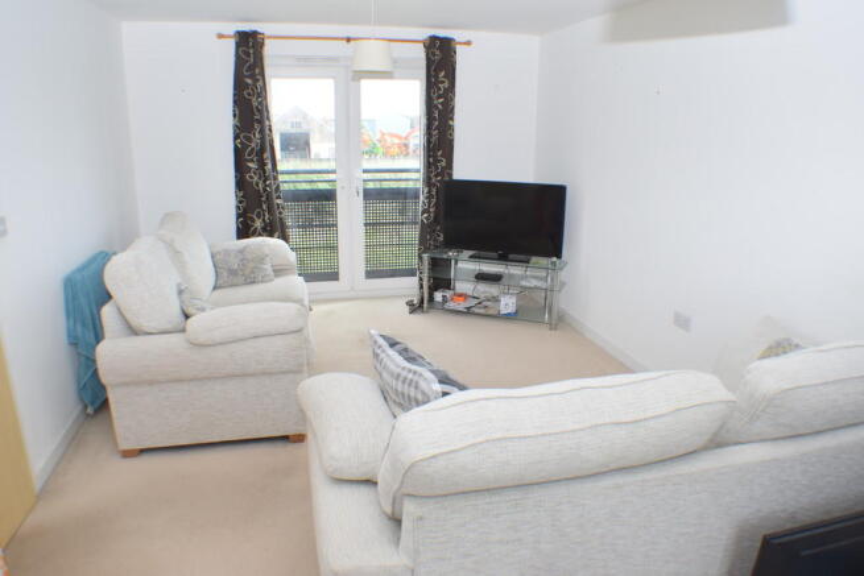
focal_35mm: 32
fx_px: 756
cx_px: 432
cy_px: 288
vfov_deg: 41.7
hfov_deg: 59.5
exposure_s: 1/160
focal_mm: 21
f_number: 6.3
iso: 400
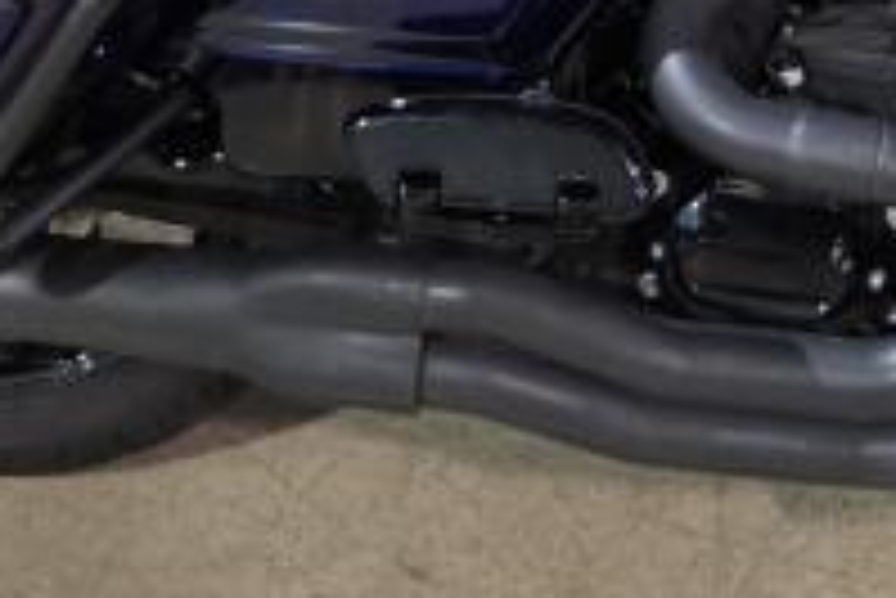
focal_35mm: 96
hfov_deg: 21.0
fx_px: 2391
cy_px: -243
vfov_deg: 13.6
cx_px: 698
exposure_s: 1/120
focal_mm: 6.3
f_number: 1.7
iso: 800
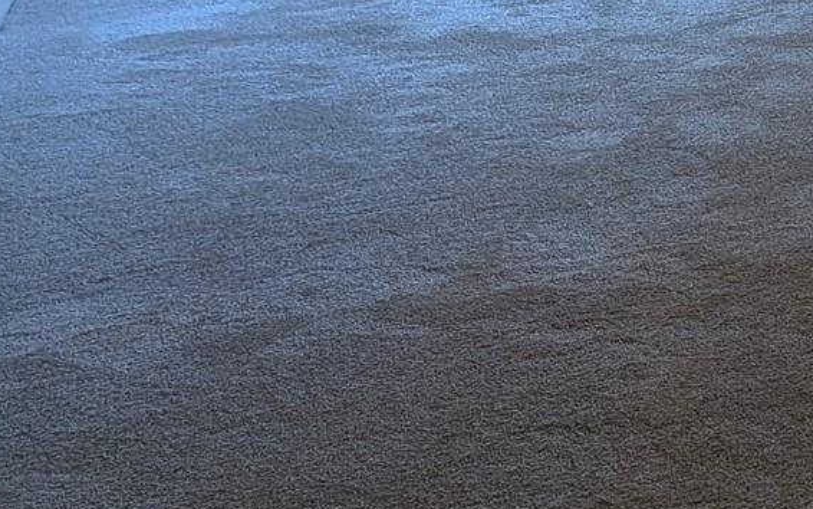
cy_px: -139
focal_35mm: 92
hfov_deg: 19.6
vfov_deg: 13.7
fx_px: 2039
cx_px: 1227
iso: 35
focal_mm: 4.53
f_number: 1.7
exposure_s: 1/60
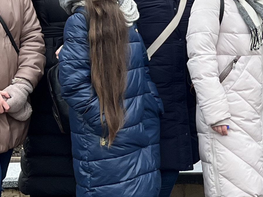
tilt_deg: -3.8
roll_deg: -0.8
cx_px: 352
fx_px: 889
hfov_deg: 15.9
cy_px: 5
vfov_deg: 12.5
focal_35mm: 117
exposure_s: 1/122
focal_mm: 5.1
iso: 50
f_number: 1.6
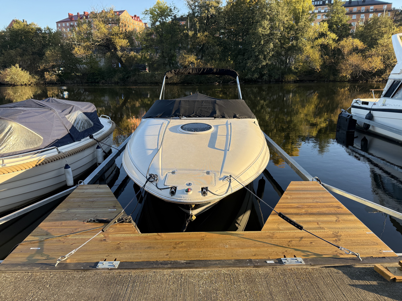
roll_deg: +1.3
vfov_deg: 56.8
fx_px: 279
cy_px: 150
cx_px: 201
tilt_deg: -14.7
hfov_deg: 71.6
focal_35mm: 24
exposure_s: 1/1139
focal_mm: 6.76
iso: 100
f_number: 1.78
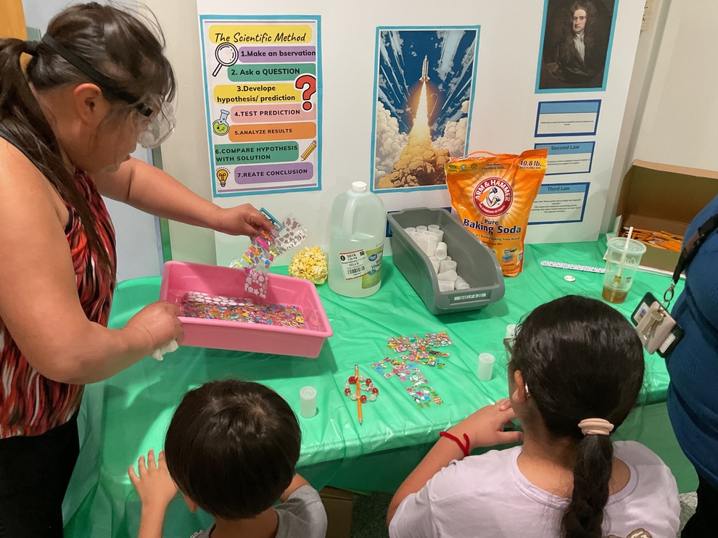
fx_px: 622
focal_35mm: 30
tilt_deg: -27.4
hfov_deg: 60.0
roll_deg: -2.0
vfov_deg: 46.8
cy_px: 264
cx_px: 348
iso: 100
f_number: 1.8
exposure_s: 1/60
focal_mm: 3
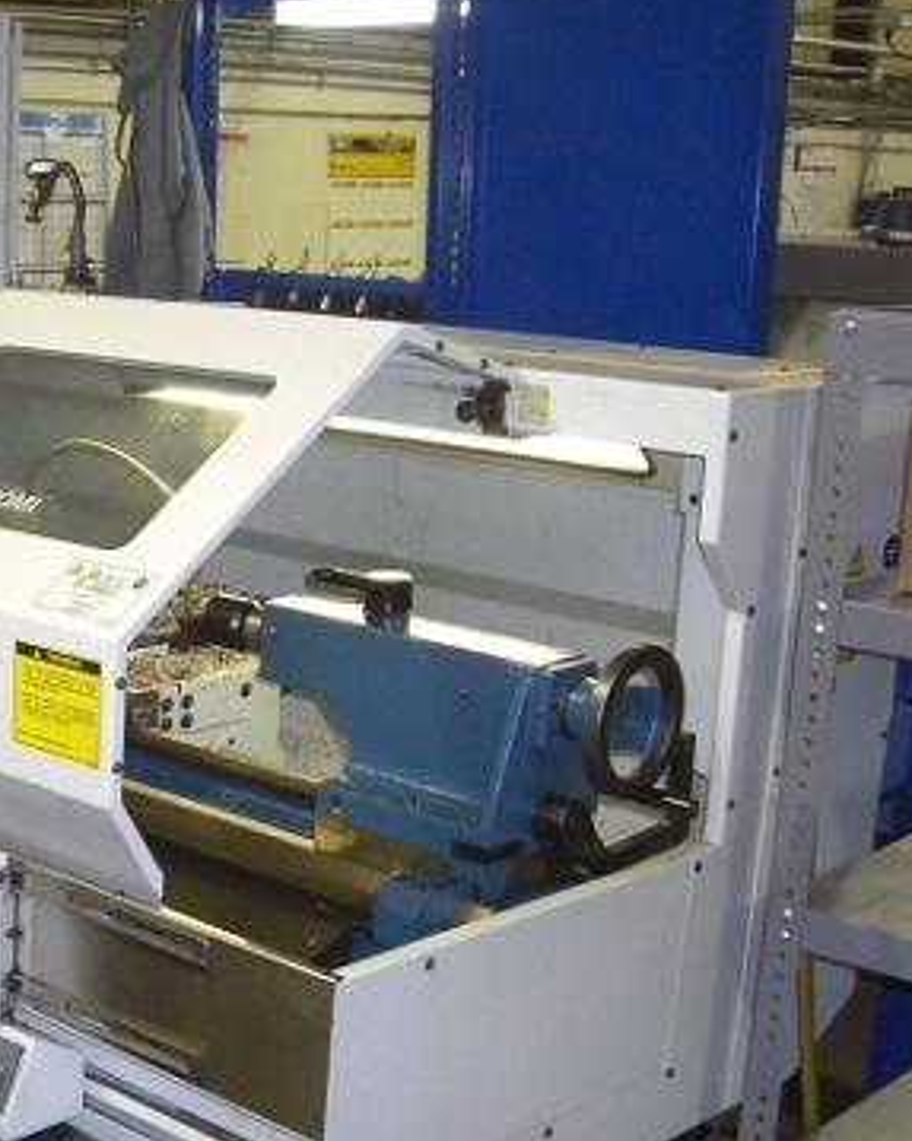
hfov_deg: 23.5
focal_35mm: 62
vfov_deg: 30.4
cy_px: 693
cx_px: -16
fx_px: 2093
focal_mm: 6.2
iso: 200
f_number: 2.7
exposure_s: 1/80
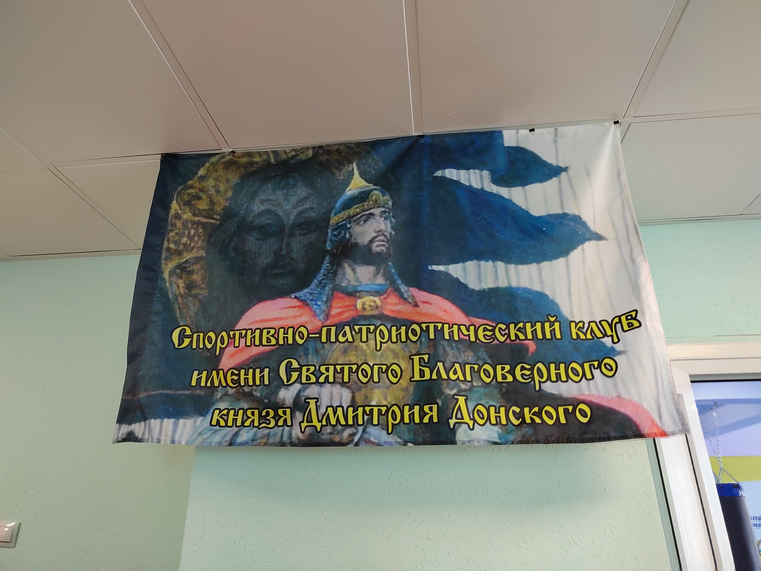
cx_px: 380
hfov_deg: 73.9
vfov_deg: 58.9
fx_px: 506
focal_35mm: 23
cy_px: 286
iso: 1503
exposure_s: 1/100
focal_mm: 5.52
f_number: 1.9
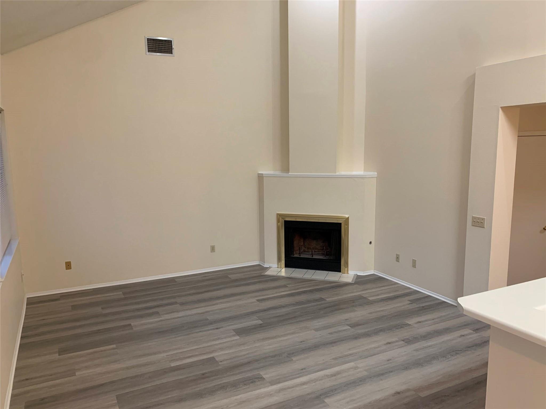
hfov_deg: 67.3
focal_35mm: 26
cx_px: 273
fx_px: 410
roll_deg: +1.3
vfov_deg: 53.1
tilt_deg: -9.1
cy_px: 204
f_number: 1.8
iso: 200
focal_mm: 4.25
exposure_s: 1/60
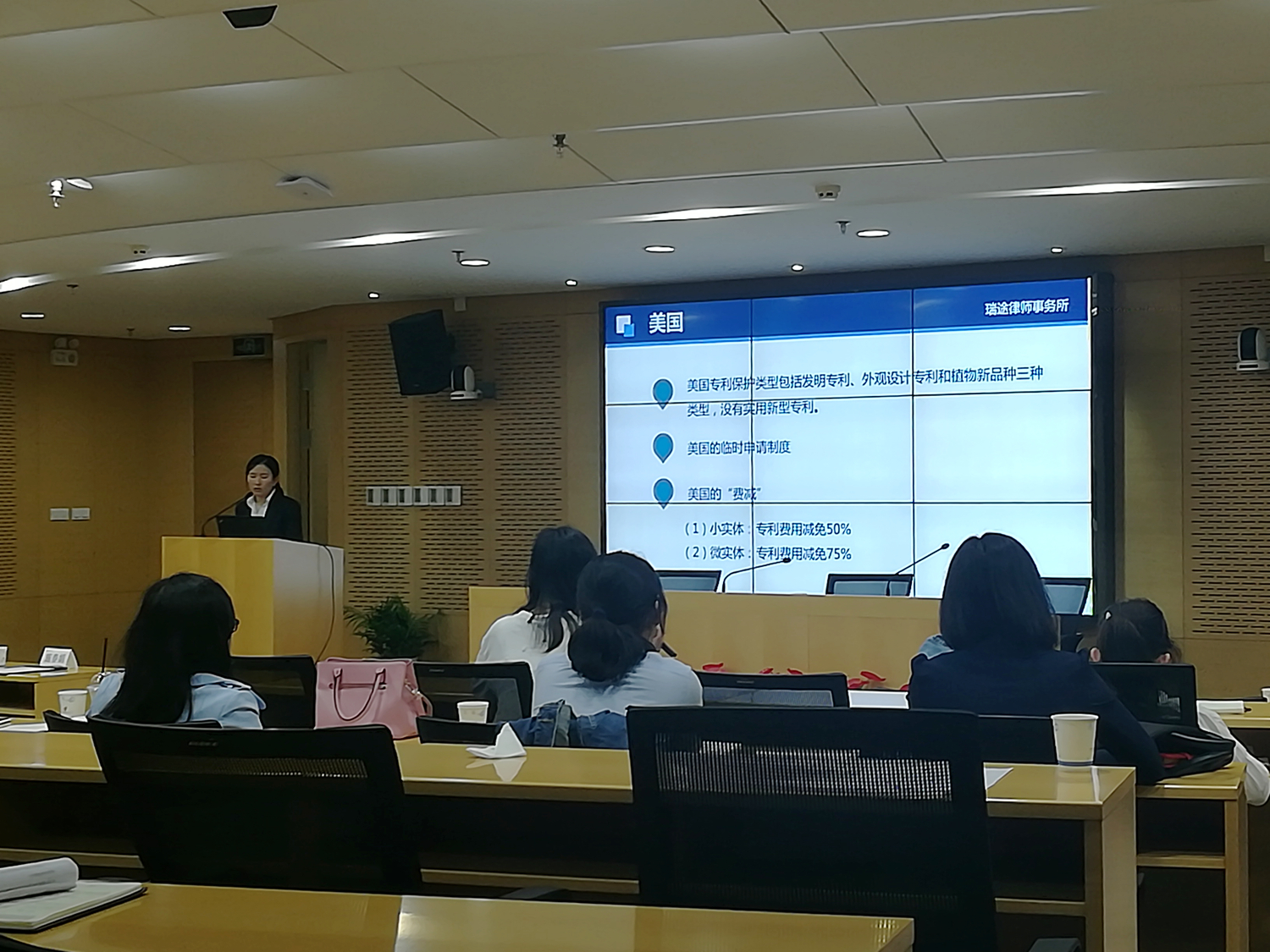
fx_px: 2495
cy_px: 476
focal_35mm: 68
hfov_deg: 28.6
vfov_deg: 21.6
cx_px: 635
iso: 100
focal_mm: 3.83
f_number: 2.2
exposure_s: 1/33.3
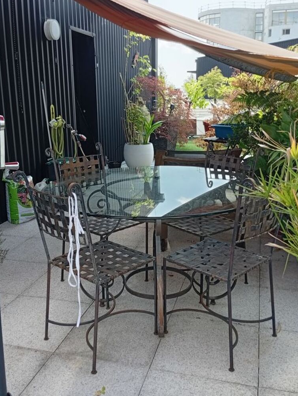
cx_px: 147
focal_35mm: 36
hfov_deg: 39.7
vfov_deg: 51.3
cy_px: 196
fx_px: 412
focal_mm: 3.98
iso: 86
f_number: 1.8
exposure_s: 1/100
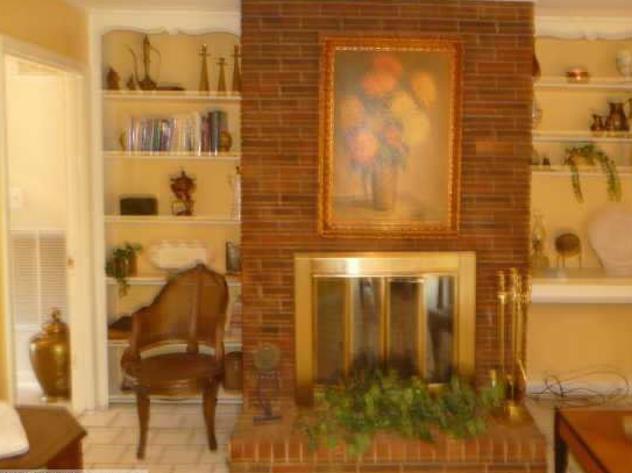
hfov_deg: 55.1
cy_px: 212
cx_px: 364
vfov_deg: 42.9
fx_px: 602
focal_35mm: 33
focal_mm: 4.7
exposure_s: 1/4
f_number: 3.3
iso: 160
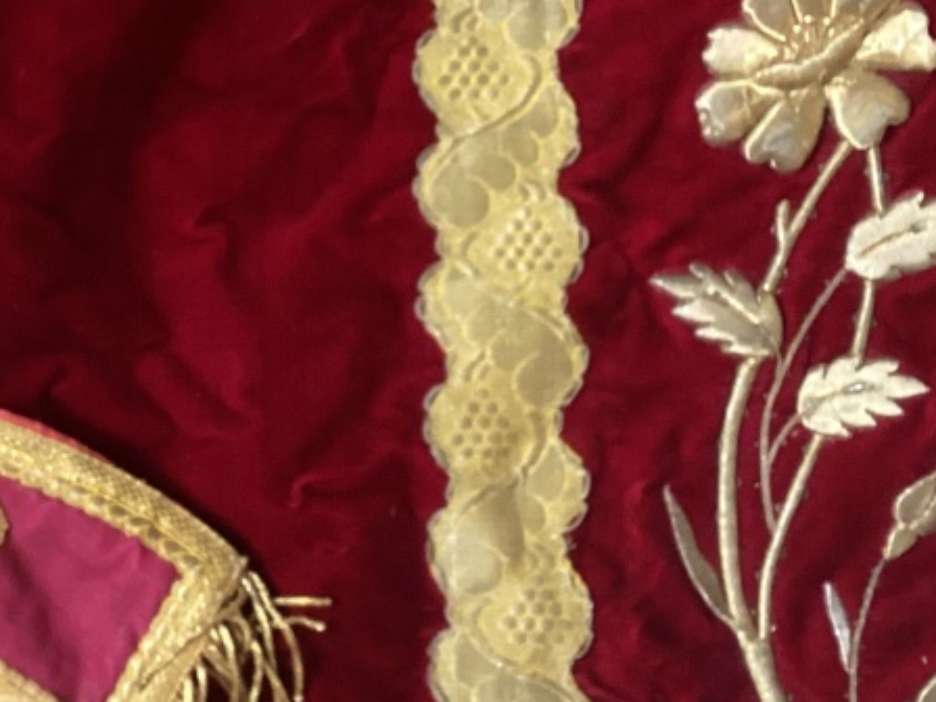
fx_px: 2244
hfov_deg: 23.0
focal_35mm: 83
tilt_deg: -85.4
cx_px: 119
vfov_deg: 17.8
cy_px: 359
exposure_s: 1/40
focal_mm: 3.3
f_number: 2.4
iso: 320
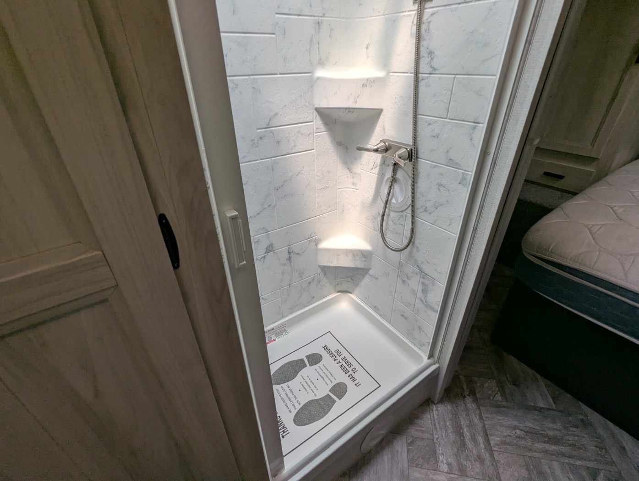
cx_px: 320
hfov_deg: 94.4
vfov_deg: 78.2
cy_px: 240
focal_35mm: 16
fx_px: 296
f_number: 2.2
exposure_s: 1/378
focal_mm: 2.35
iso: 49
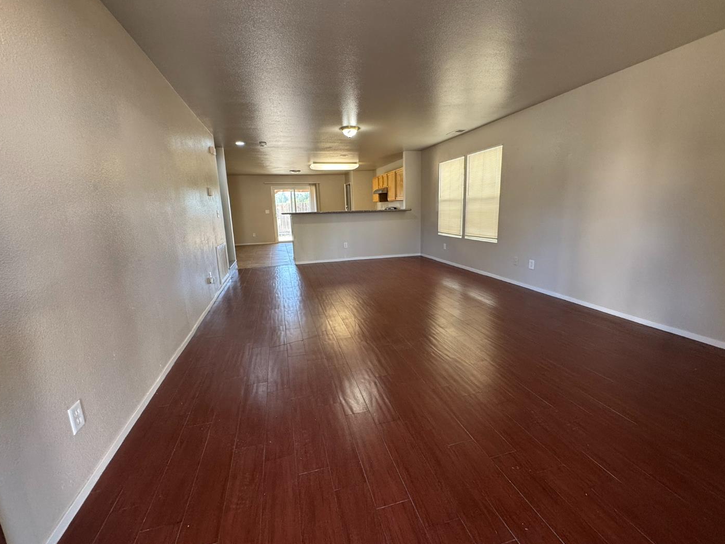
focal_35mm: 15
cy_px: 270
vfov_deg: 81.7
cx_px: 365
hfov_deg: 98.2
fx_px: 314
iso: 250
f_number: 2.2
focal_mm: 2.22
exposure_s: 1/120
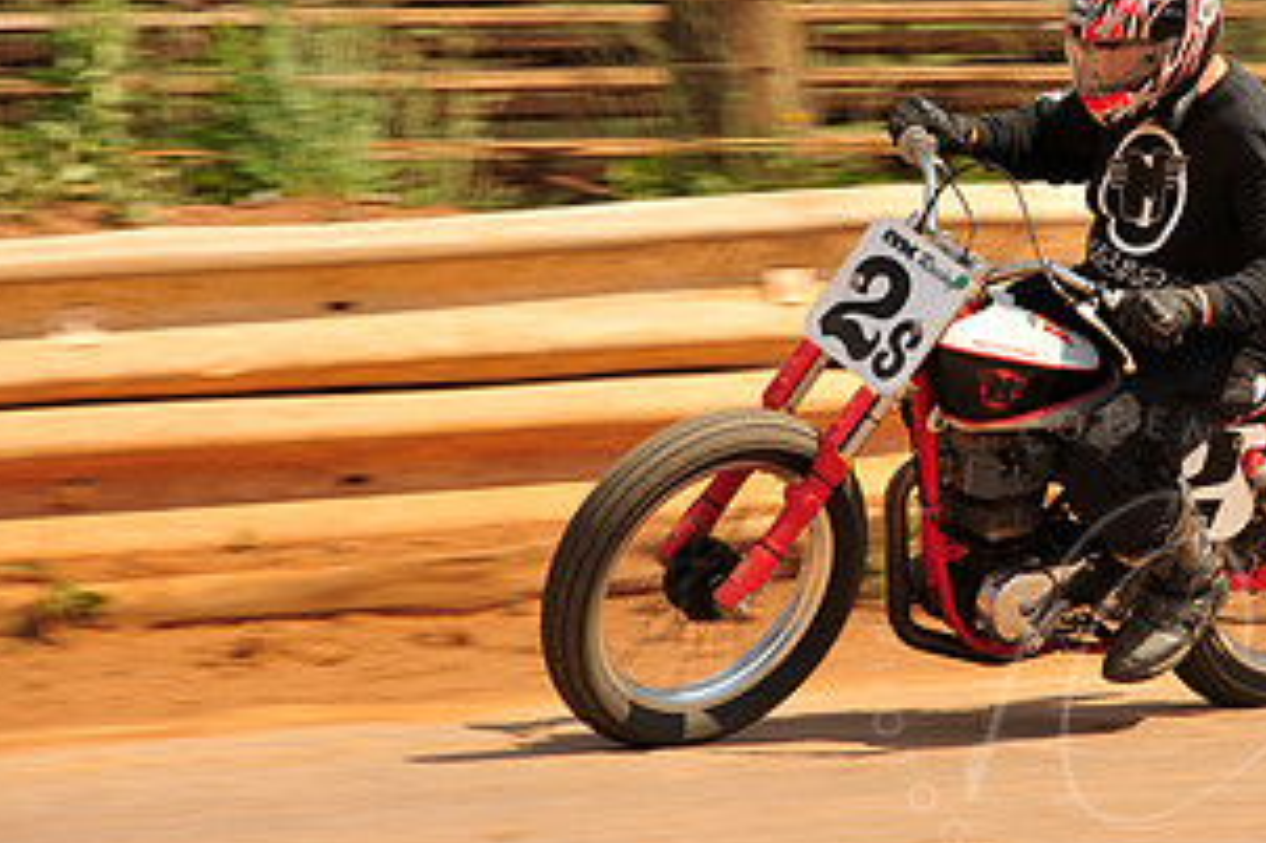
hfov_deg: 5.4
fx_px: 13496
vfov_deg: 3.6
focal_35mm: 384
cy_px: 273
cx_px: 1115
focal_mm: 200
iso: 200
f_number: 9
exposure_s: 1/400
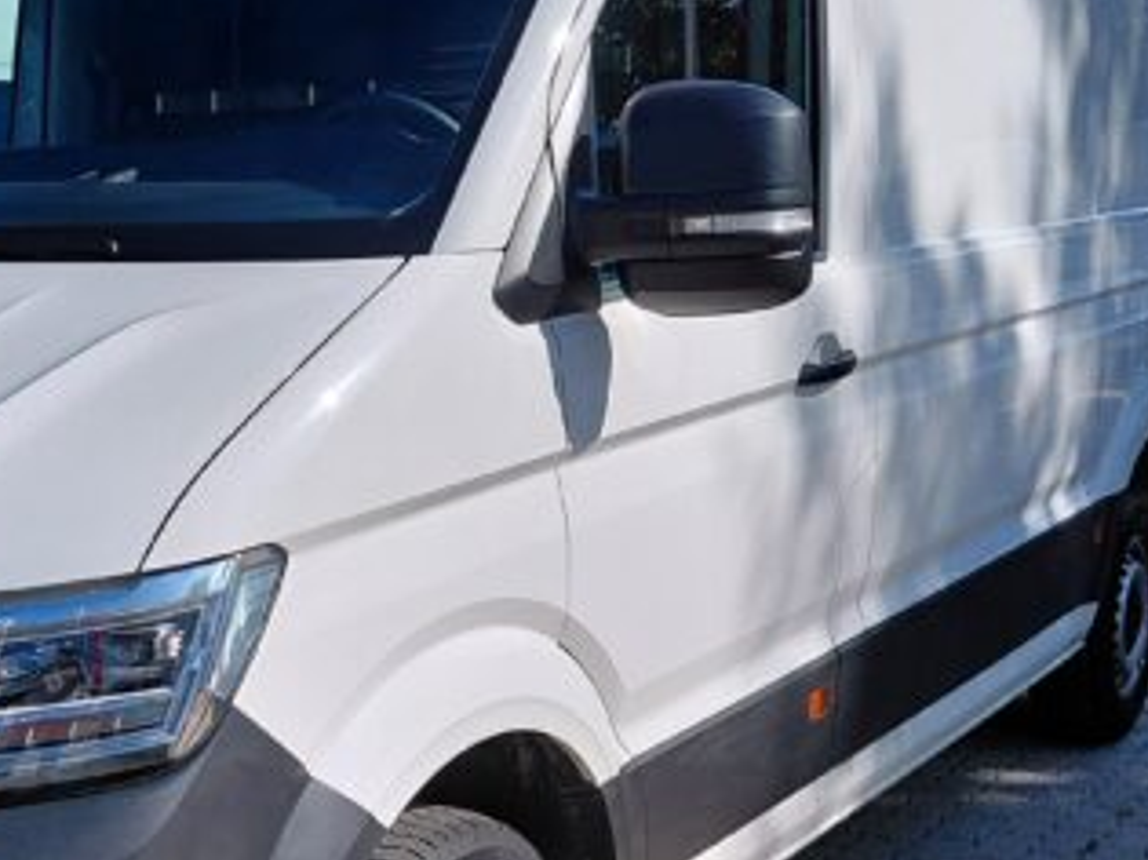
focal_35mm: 61
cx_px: 182
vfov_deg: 23.9
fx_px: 2022
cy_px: 572
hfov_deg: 30.7
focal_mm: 4.69
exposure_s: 1/4472
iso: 64
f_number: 1.8
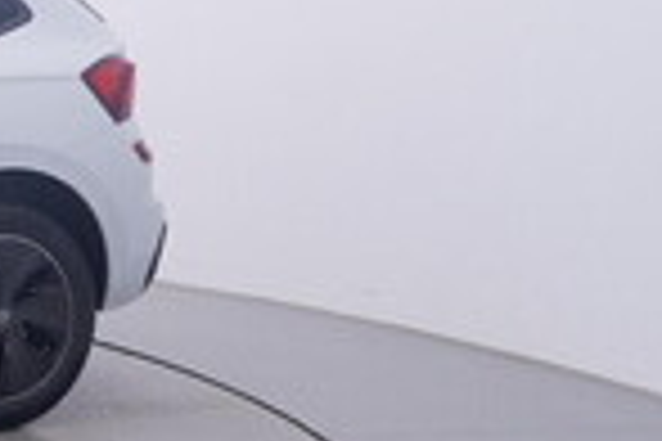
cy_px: 92
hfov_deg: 18.4
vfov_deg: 16.2
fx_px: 1542
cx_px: -565
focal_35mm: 84
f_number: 5
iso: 200
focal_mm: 15
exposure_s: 1/80
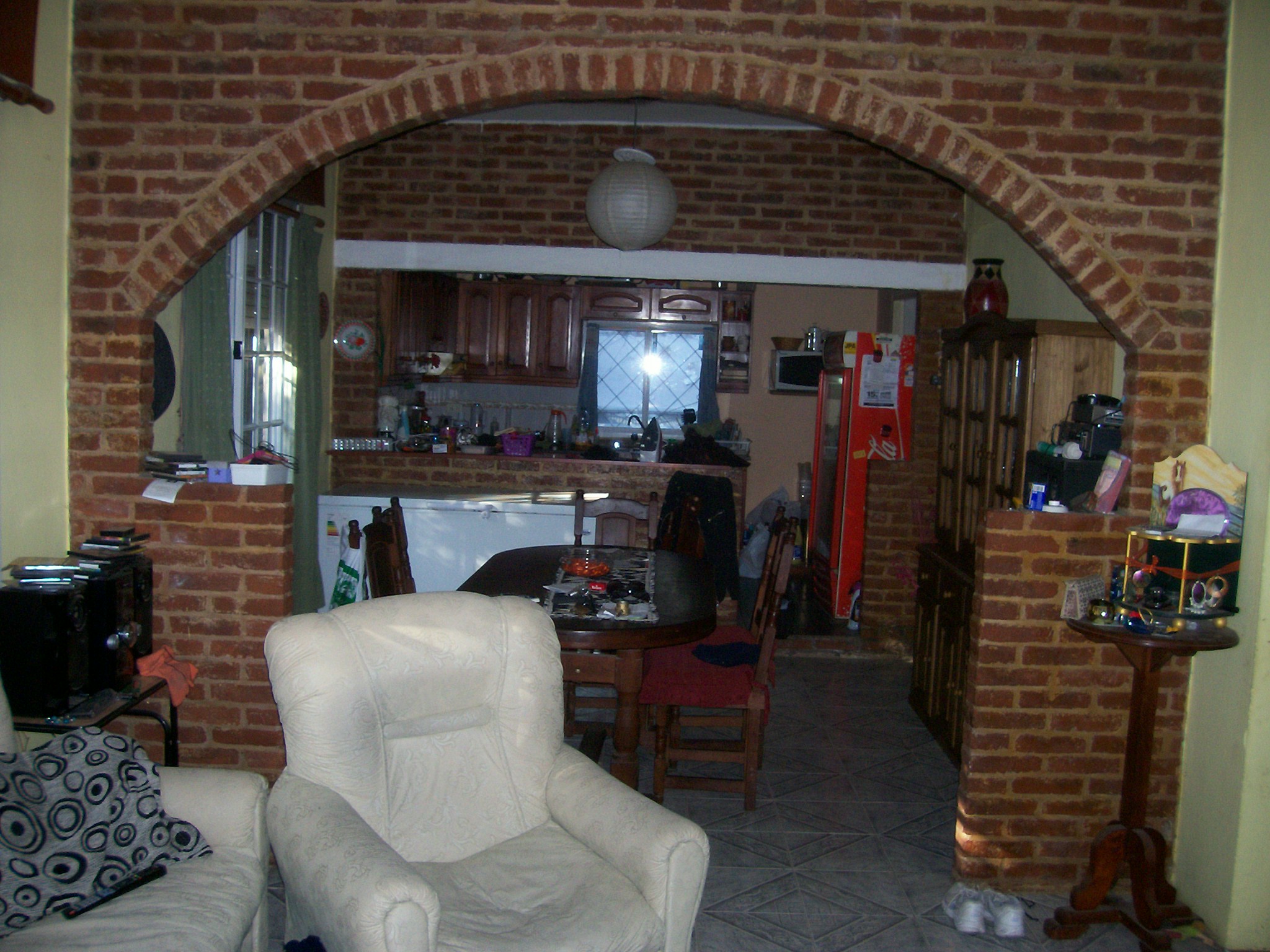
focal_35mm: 34
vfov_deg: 41.8
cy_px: 476
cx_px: 635
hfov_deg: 54.0
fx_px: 1247
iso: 140
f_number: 2.7
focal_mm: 5.6
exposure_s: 1/112
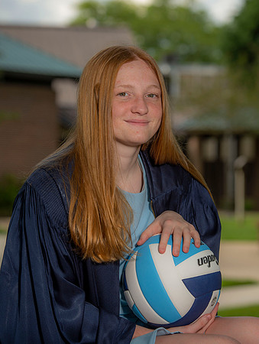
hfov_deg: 8.5
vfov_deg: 11.3
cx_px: 148
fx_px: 1735
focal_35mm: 174
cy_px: 171
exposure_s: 1/250
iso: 80
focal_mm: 120
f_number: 5.6
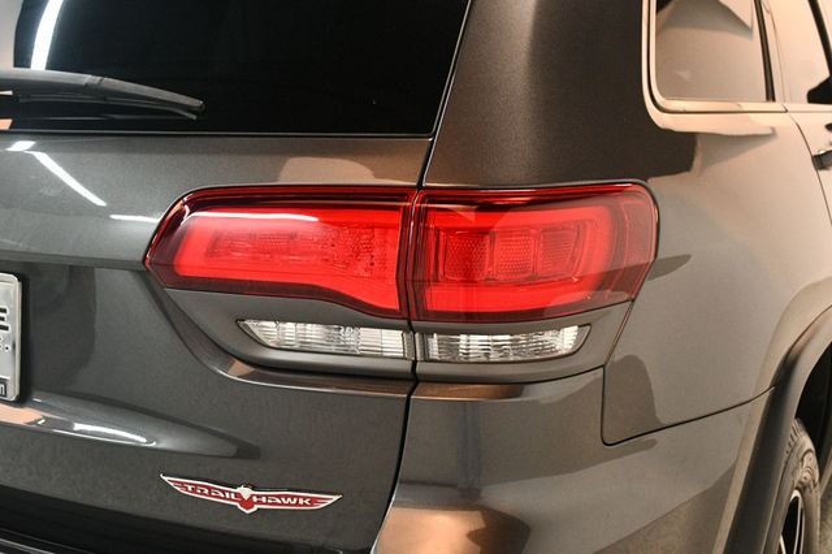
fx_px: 924
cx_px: 416
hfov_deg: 48.5
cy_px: 277
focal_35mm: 40
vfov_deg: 33.4
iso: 3200
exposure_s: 1/80
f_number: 4
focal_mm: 27
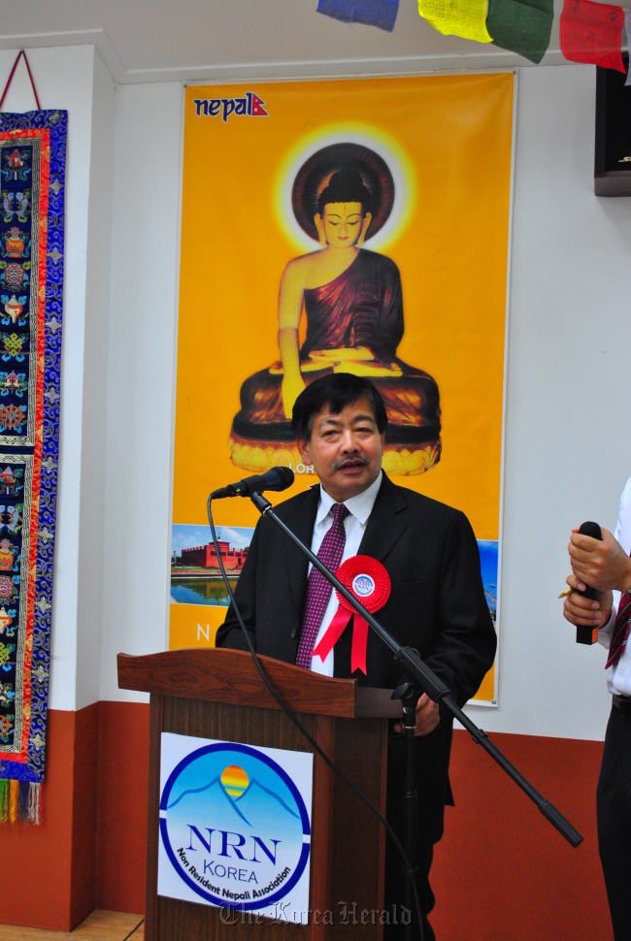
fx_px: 1140
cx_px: 316
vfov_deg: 44.9
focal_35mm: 44
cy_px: 470
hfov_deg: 31.0
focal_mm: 29
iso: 560
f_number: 5.6
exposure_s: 1/30
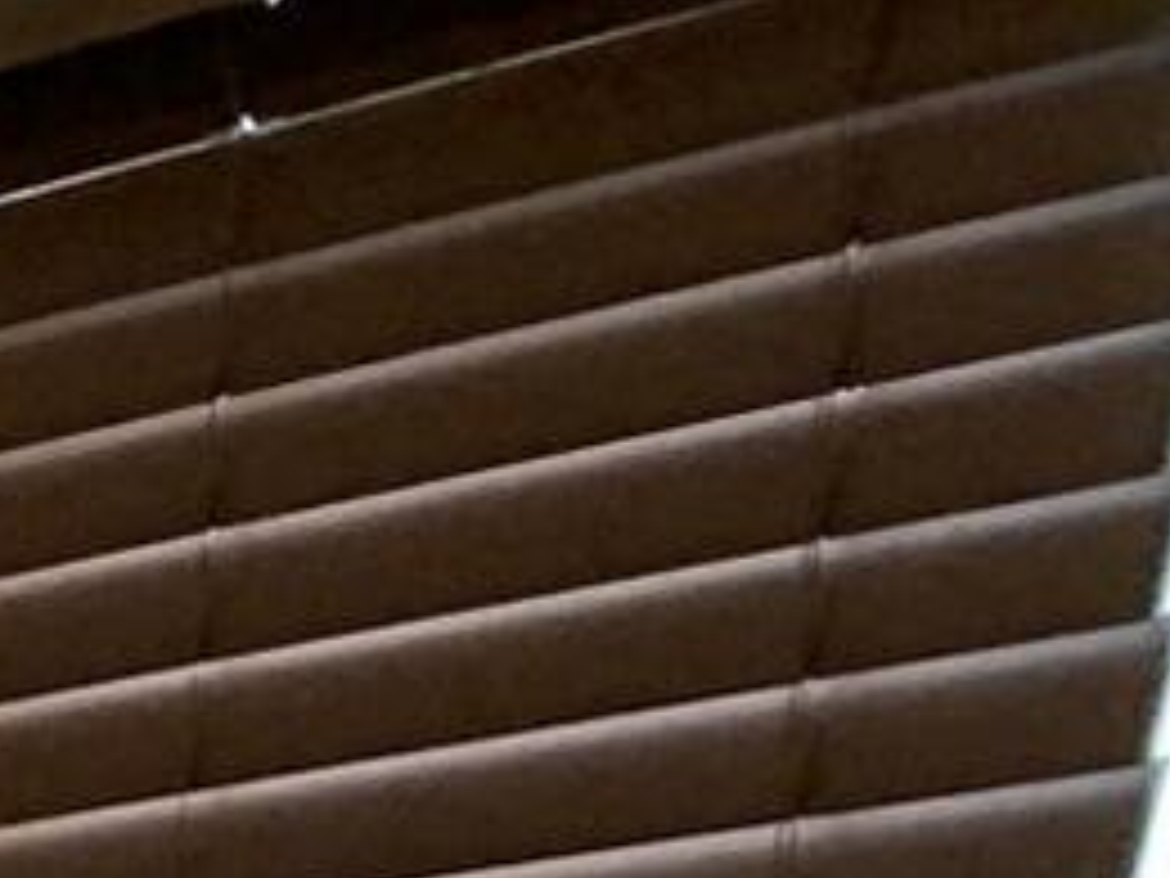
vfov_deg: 6.2
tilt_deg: -10.2
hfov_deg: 7.3
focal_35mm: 205
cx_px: -3366
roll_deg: +0.8
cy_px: 3309
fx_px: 6929
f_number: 1.8
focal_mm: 4.25
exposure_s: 1/60
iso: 100
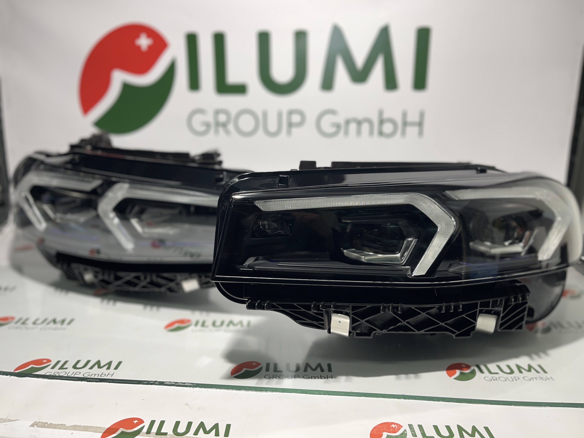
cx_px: 292
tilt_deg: -15.2
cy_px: 219
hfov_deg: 67.3
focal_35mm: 26
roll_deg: -1.0
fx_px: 439
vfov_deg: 53.1
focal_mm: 5.1
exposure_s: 1/100
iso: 40
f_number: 1.6
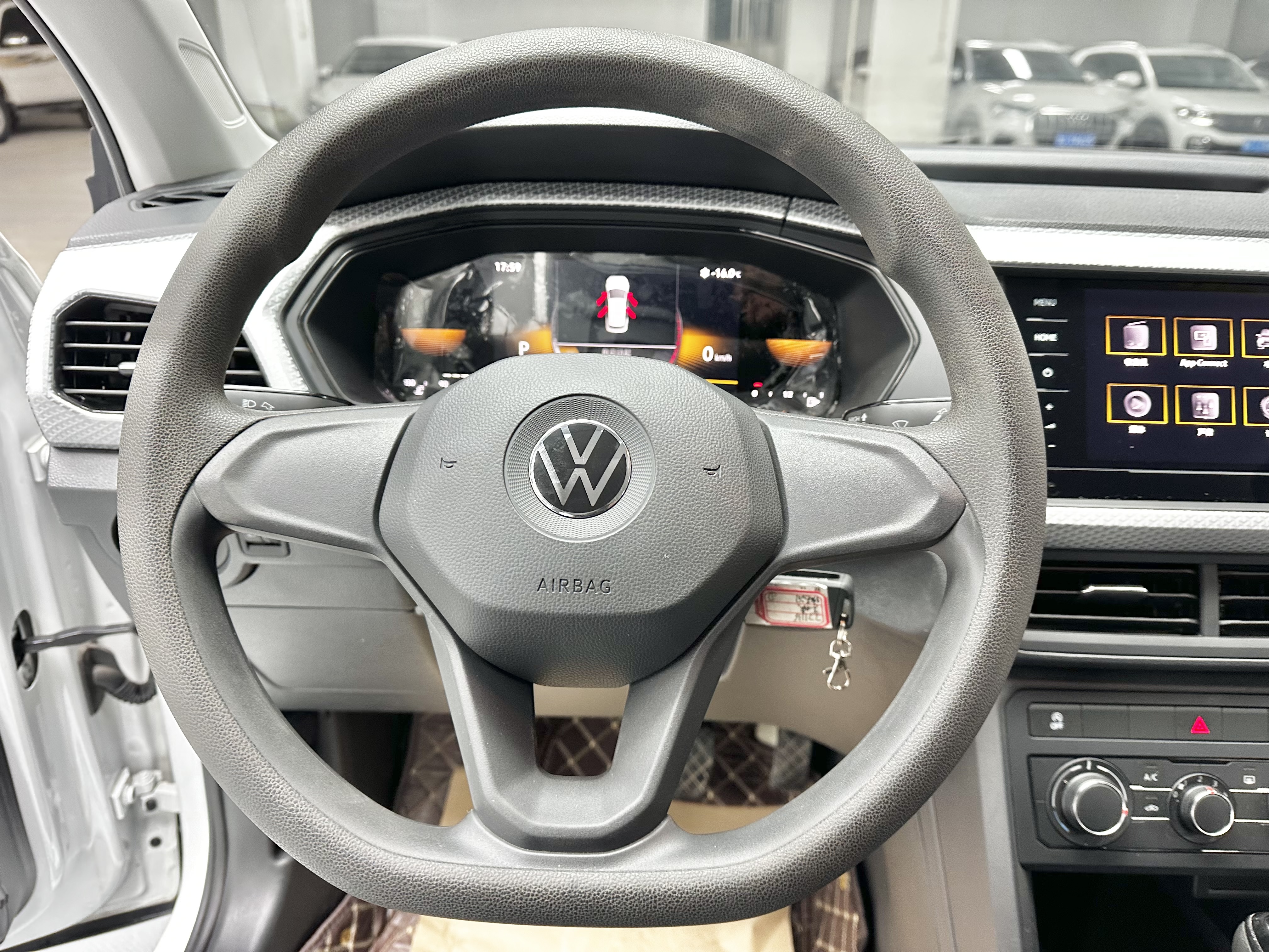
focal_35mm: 24
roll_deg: -0.5
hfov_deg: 71.6
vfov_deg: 56.8
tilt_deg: -23.9
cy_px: 476
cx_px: 634
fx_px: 880
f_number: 1.78
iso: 200
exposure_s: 1/50
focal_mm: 6.86
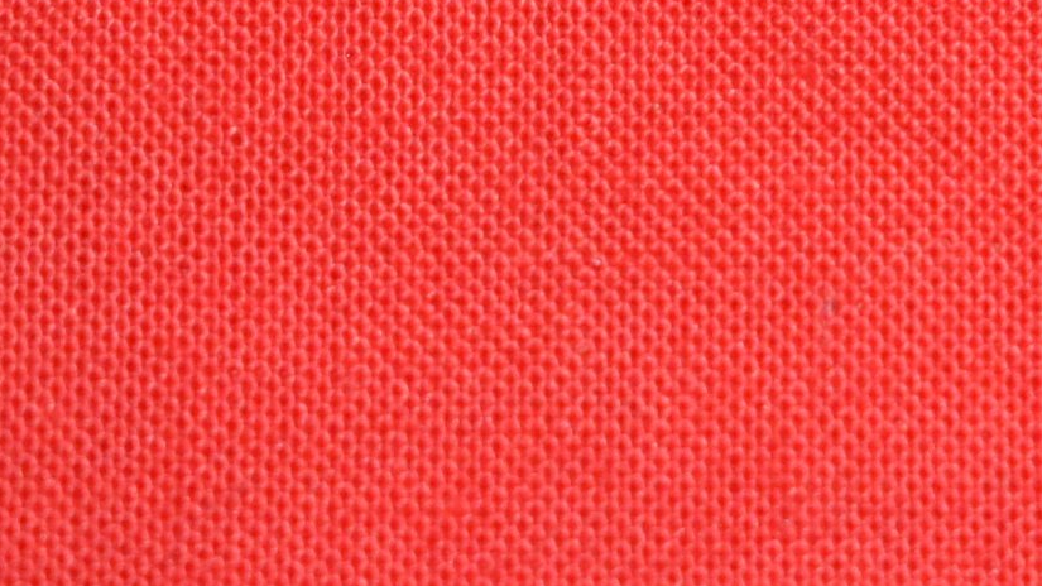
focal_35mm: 394
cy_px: -1134
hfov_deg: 5.4
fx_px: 10886
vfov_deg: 3.0
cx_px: 1905
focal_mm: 46
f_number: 5.6
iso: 800
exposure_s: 1/160
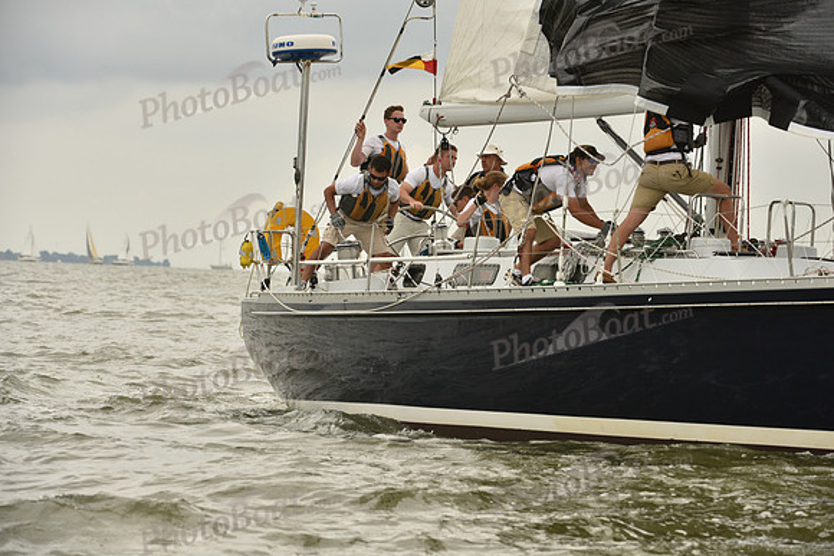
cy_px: 278
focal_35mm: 200
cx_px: 417
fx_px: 4634
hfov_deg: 10.3
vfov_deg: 6.9
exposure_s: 1/800
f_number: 8
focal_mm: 200
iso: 400
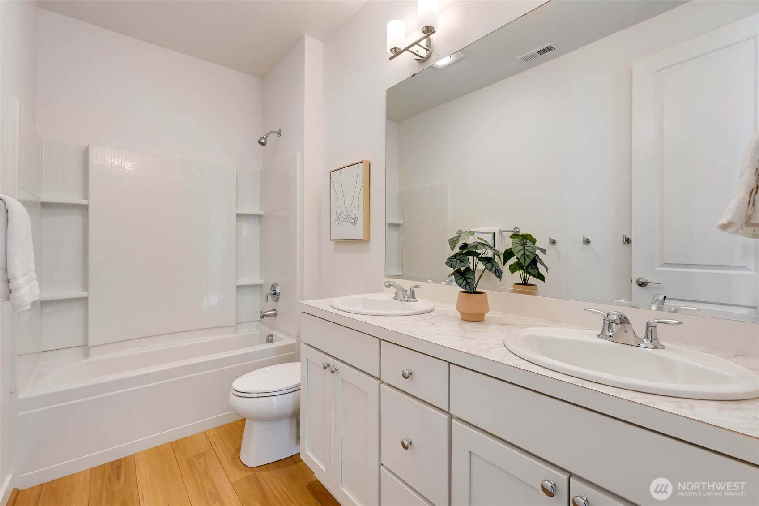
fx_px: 348
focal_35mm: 16
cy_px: 253
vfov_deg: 72.0
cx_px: 380
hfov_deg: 95.0
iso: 400
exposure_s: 1/400
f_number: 9
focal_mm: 16.5
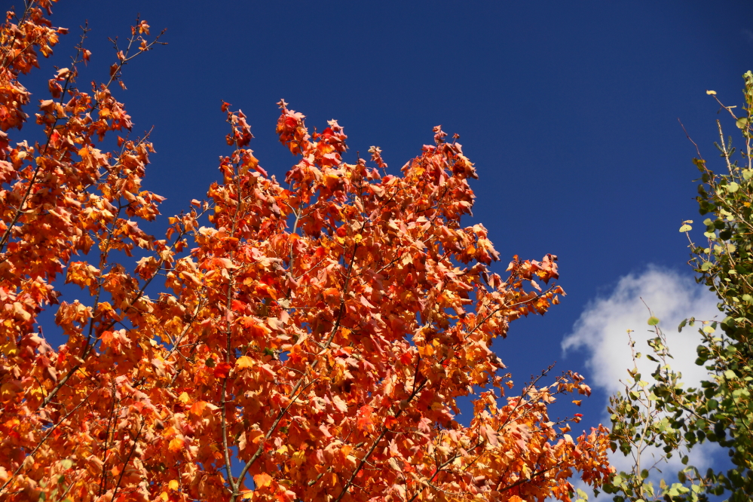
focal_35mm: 128
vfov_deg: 10.8
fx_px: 2667
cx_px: 376
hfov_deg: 16.1
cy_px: 251
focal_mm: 85
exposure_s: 1/200
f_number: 6.3
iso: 100
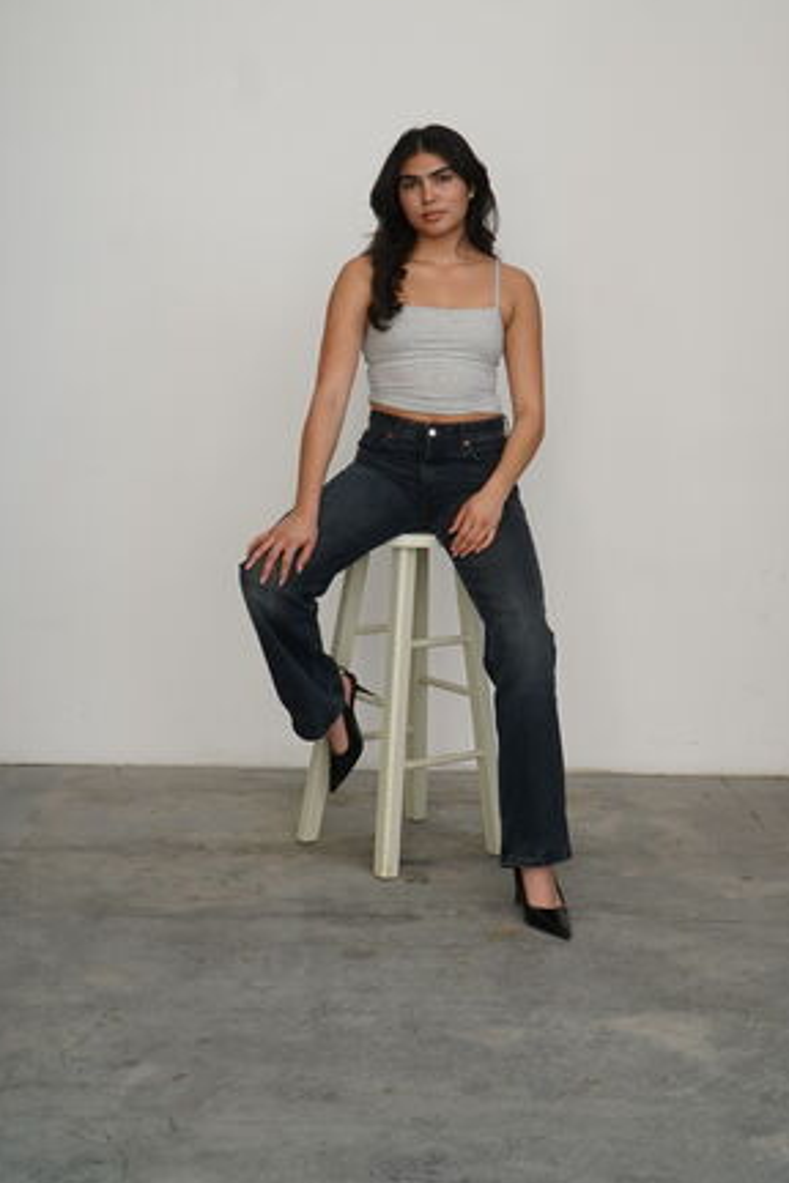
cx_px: 414
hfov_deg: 33.4
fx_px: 1315
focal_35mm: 40
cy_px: 548
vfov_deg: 48.4
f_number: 6.3
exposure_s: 1/200
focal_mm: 24
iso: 400
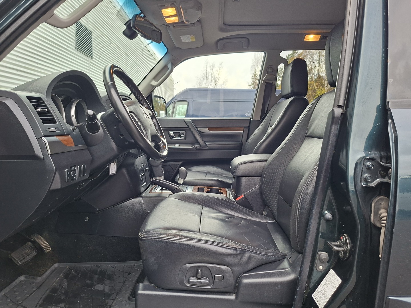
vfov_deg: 58.9
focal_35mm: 23
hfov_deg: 73.9
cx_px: 206
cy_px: 154
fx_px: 273
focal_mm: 5.54
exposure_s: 1/100
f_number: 1.8
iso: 100
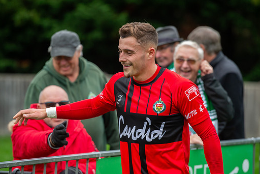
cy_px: 88
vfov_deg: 6.4
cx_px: 145
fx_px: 1554
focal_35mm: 215
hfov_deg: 9.6
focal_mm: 190
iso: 1600
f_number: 4
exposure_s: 1/1000
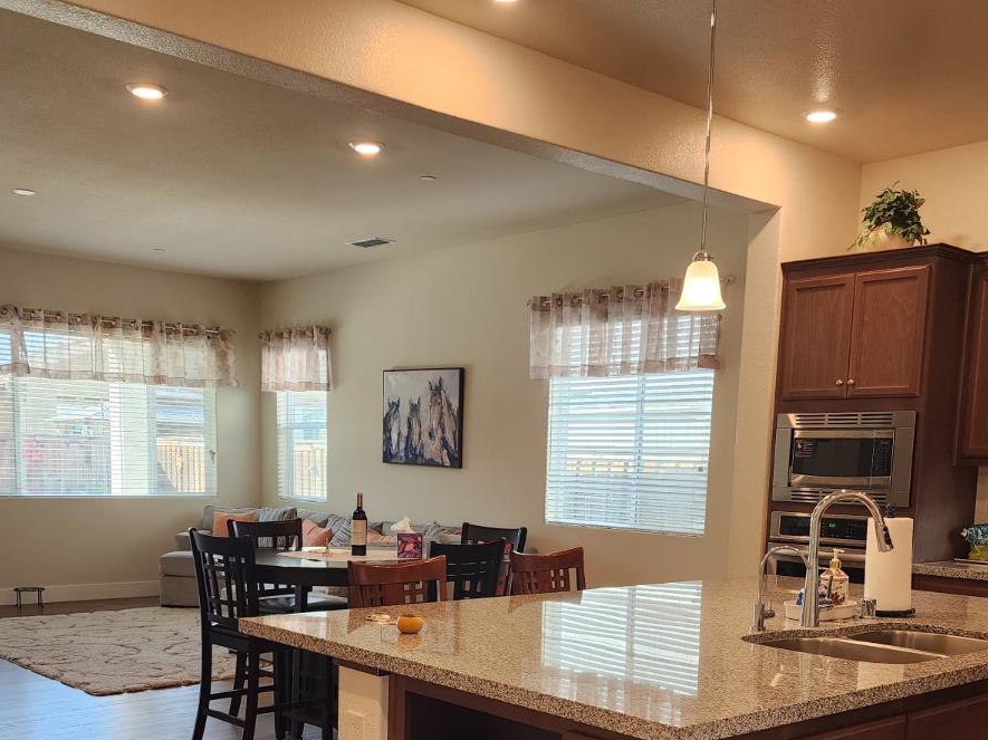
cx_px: 495
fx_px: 1113
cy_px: 611
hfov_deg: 47.9
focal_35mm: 39
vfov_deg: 35.4
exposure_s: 1/120
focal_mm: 6.4
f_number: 1.8
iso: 125
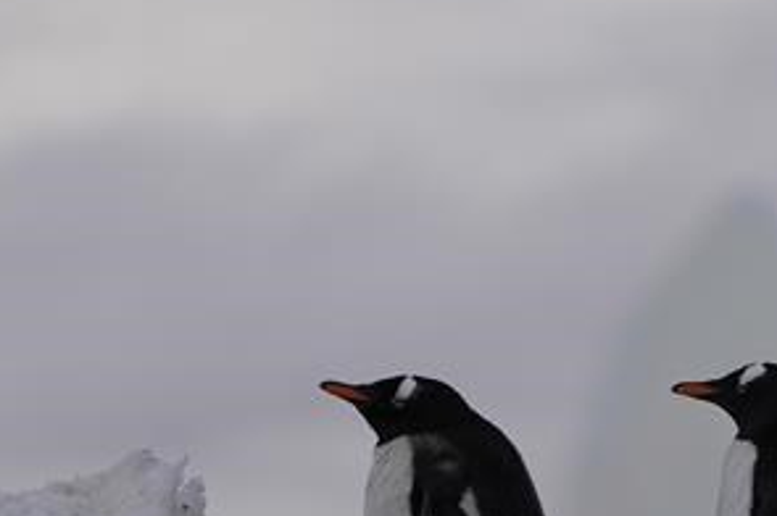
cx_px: 745
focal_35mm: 441
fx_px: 9508
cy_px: 488
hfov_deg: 4.7
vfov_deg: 3.1
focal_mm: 200
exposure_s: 1/640
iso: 125
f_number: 3.5
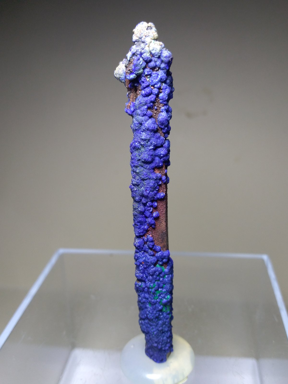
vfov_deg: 67.3
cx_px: 144
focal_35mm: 26
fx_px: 288
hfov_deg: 53.1
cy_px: 192
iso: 133
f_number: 2
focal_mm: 3.54
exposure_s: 1/60
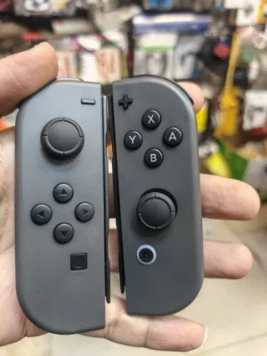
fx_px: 237
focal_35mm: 23
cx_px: 134
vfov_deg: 73.9
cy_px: 178
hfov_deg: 58.9
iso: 112
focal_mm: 5.56
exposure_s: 1/100
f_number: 1.8
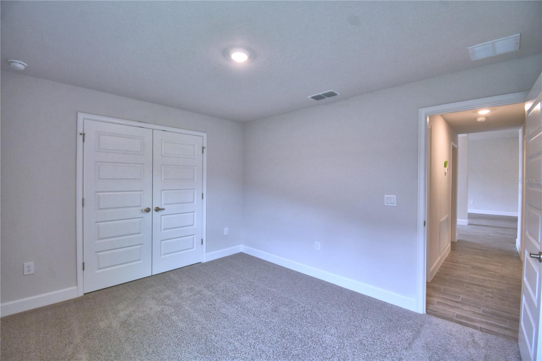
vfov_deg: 77.3
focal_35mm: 15
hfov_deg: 100.4
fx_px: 226
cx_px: 271
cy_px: 180
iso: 400
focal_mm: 10
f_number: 4.5
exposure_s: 1/60
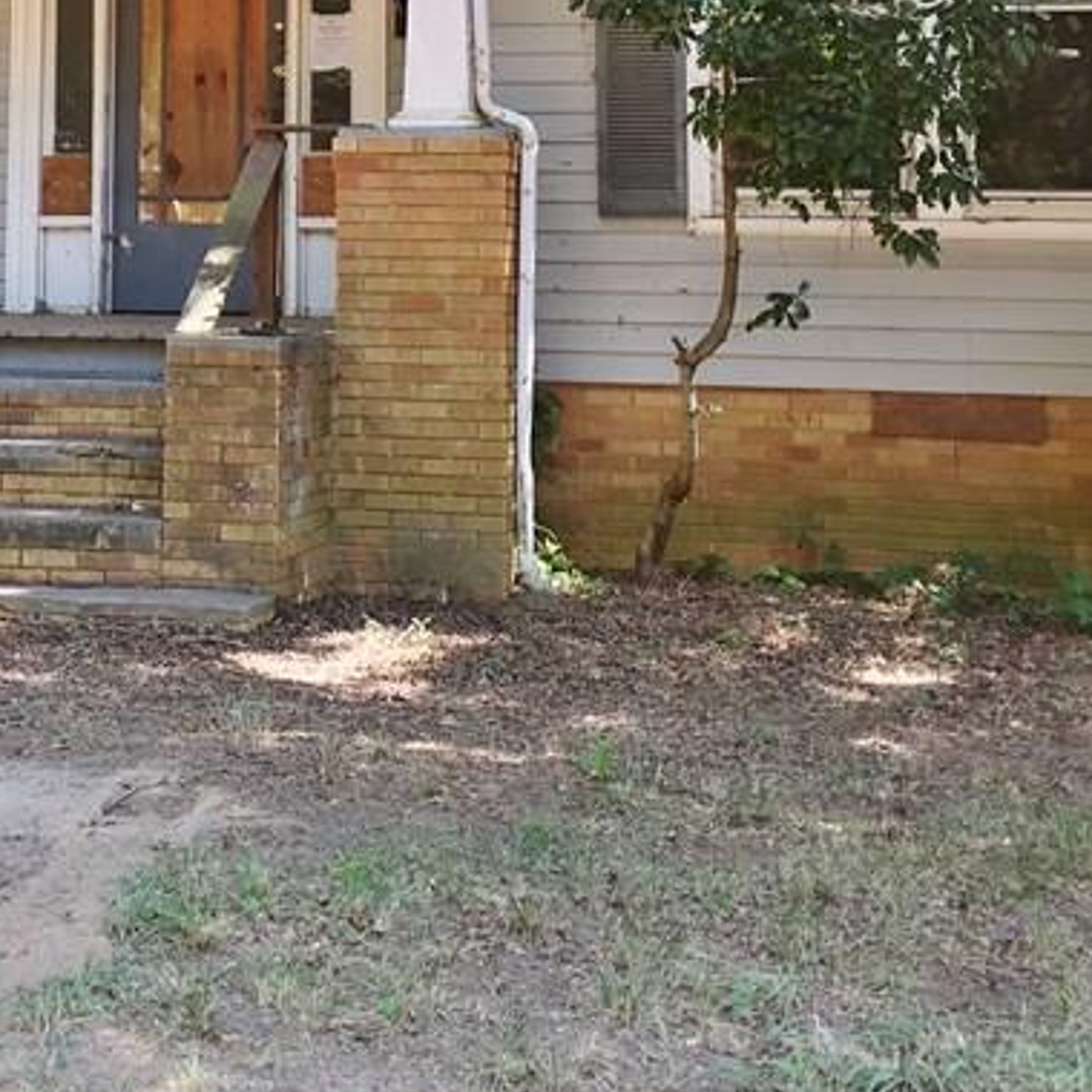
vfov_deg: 24.0
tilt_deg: +6.2
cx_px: 135
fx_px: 2463
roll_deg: -0.1
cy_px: 20
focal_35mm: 69
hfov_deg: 24.4
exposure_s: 1/124
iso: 25
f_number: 2.2
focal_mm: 4.15
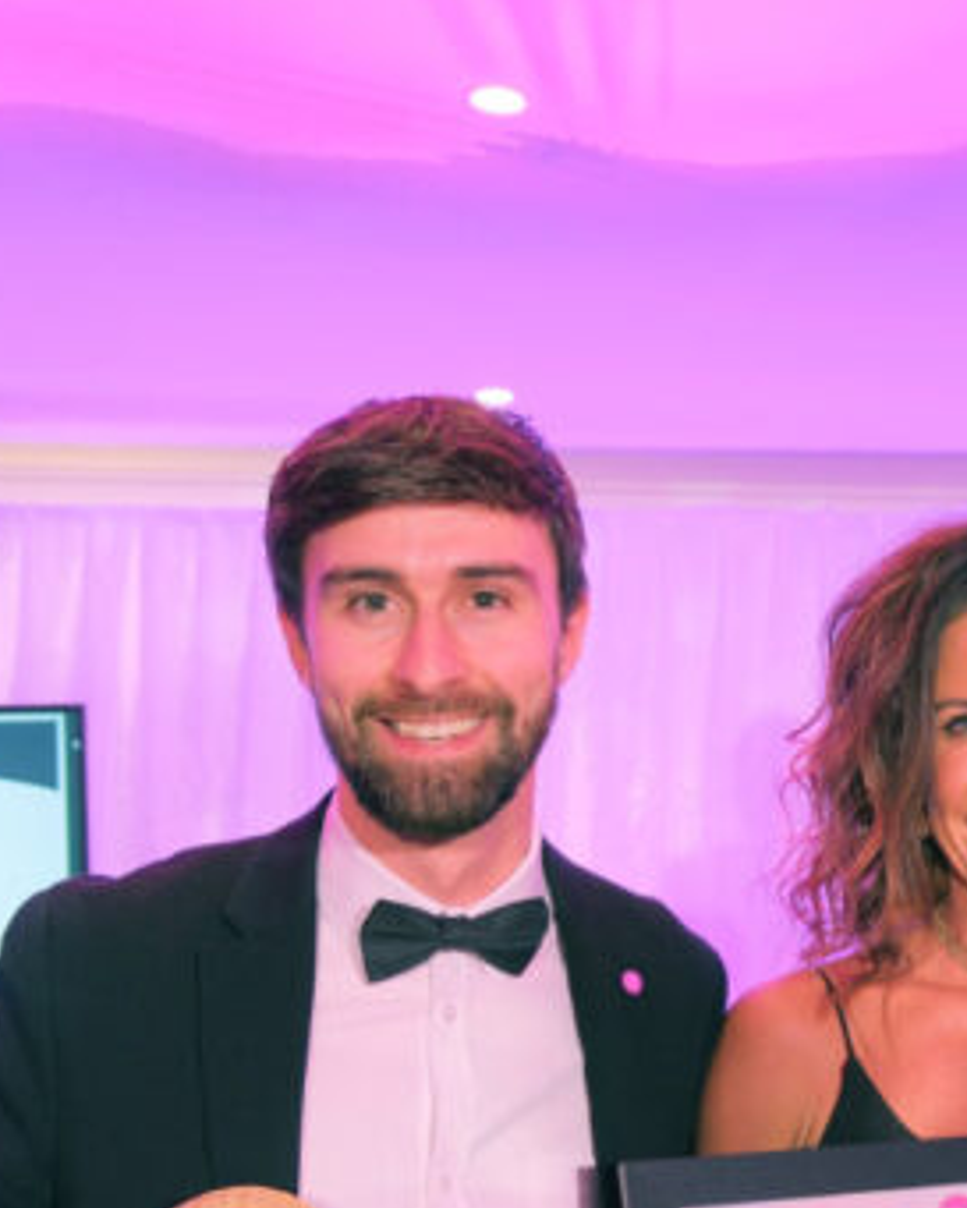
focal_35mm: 57
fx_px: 2038
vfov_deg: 32.6
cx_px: 1024
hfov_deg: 25.1
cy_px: 840
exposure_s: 1/100
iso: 500
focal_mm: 18
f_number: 2.8
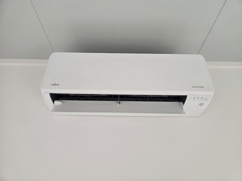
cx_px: 121
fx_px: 161
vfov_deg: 58.9
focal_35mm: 23
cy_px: 90
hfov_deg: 73.9
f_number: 1.8
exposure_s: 1/180
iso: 125
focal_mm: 5.4
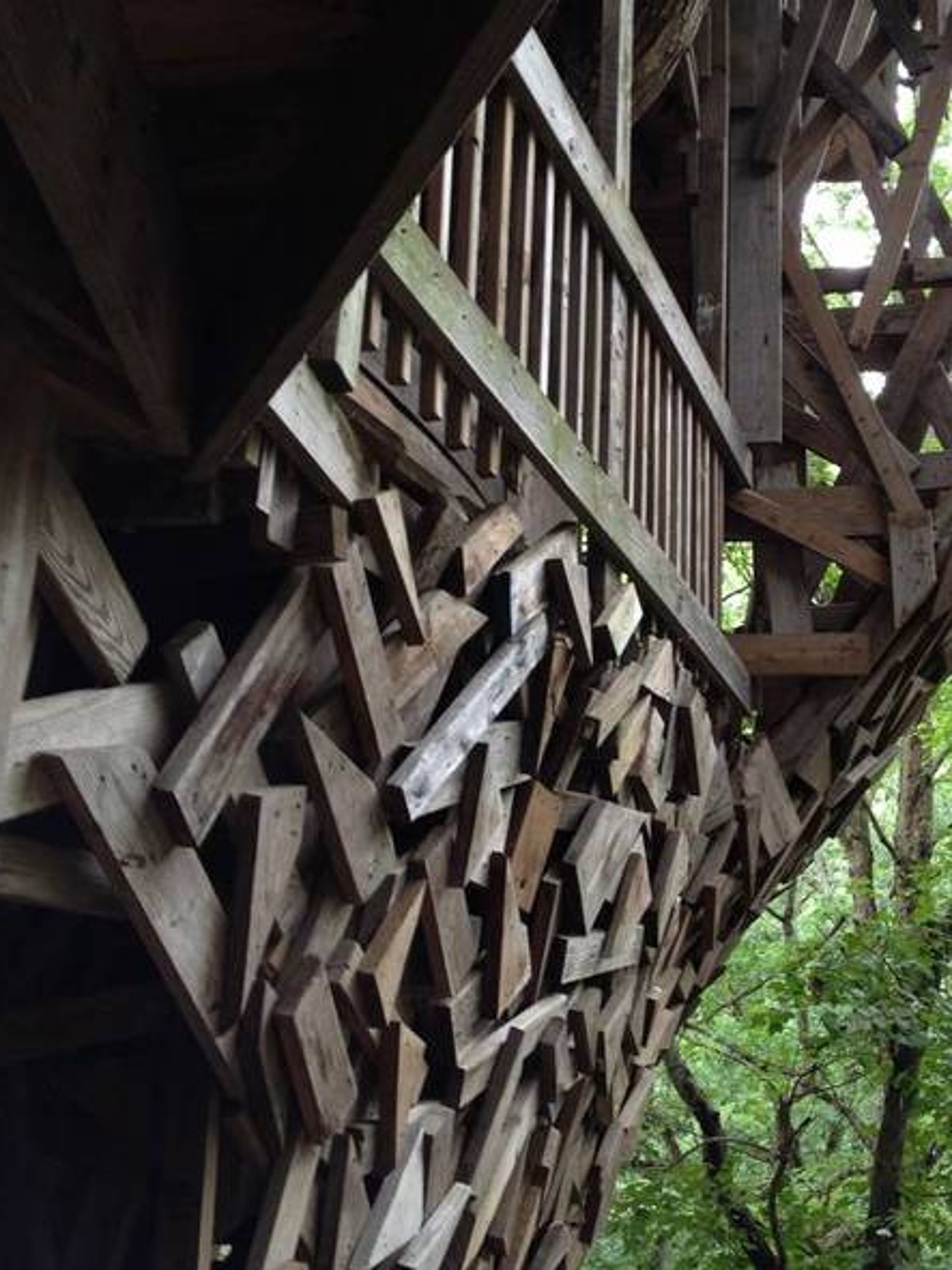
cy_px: 630
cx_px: 645
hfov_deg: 30.0
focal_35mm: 48
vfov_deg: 39.7
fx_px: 1761
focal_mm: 4.28
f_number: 2.4
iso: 64
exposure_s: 1/20
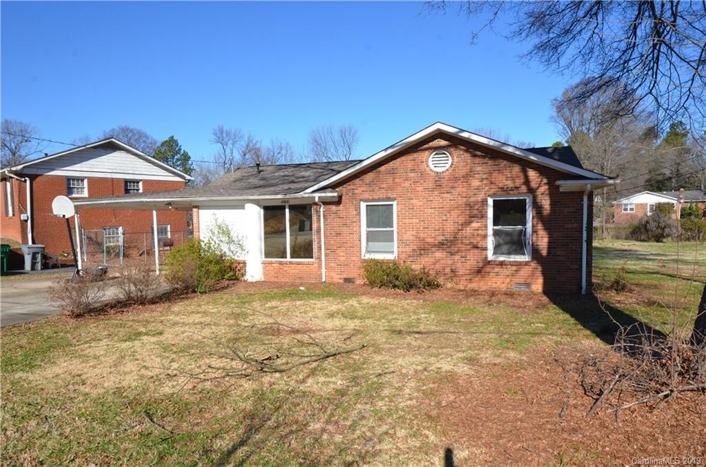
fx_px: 411
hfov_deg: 81.4
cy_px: 234
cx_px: 353
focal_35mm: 21
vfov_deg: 59.2
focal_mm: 14
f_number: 13
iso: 640
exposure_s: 1/640
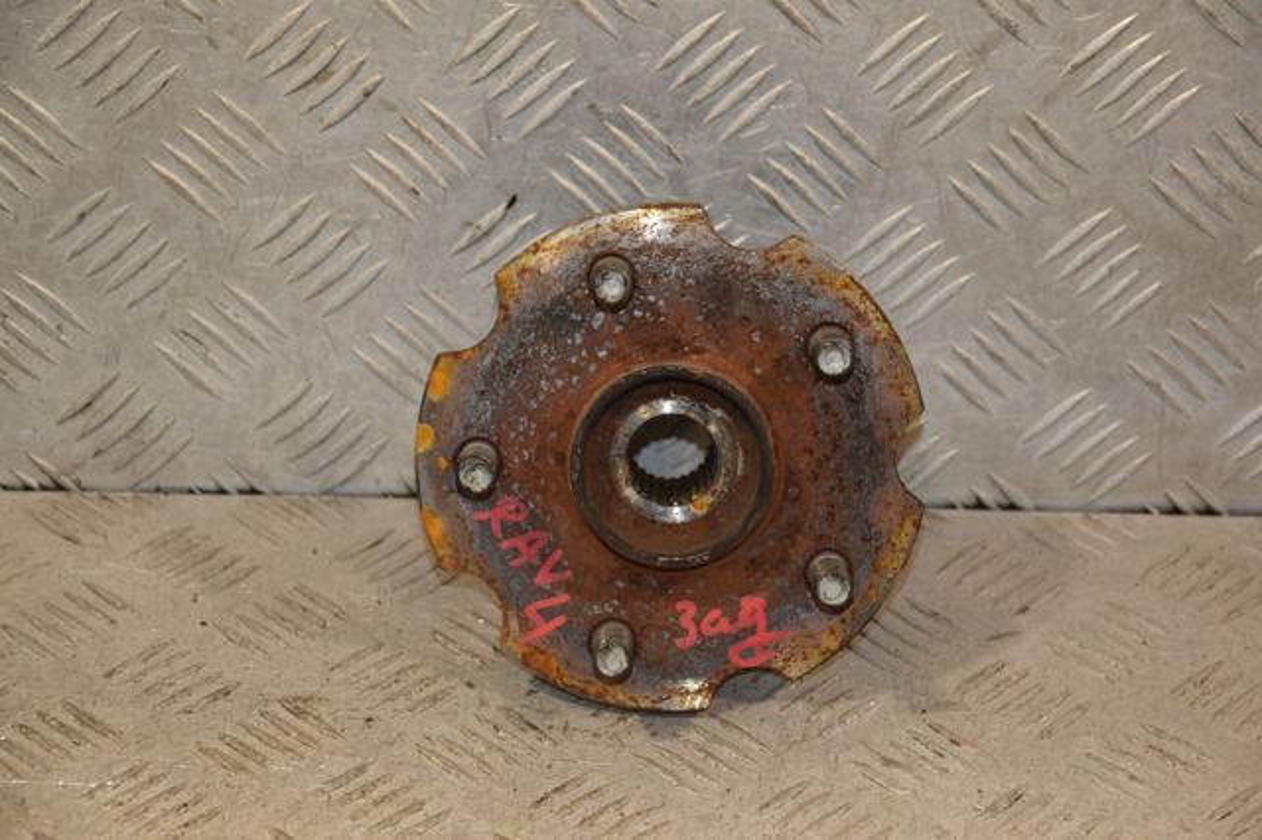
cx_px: 631
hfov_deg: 19.5
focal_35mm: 105
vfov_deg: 13.0
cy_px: 420
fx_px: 3679
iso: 800
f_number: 5.3
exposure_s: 1/200
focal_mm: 70
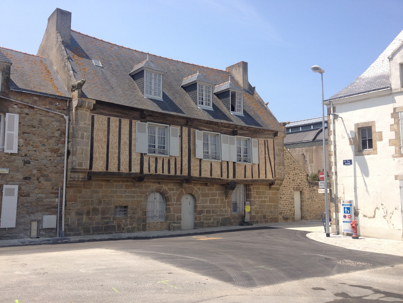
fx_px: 407
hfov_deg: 52.6
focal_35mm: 35
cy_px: 152
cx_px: 202
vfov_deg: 40.7
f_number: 2.4
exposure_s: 1/1416
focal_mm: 4.28
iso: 50
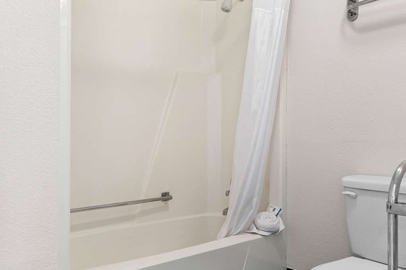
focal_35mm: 31
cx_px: 203
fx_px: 350
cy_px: 135
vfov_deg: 42.3
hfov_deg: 60.3
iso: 400
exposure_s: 2.5
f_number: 10
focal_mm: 31
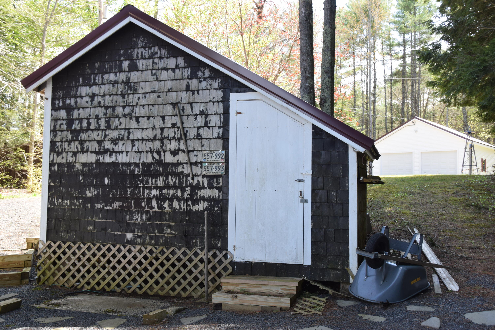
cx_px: 248
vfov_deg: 36.9
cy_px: 165
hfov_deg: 53.1
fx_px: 495
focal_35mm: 36
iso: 400
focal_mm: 24
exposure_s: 1/200
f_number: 7.1
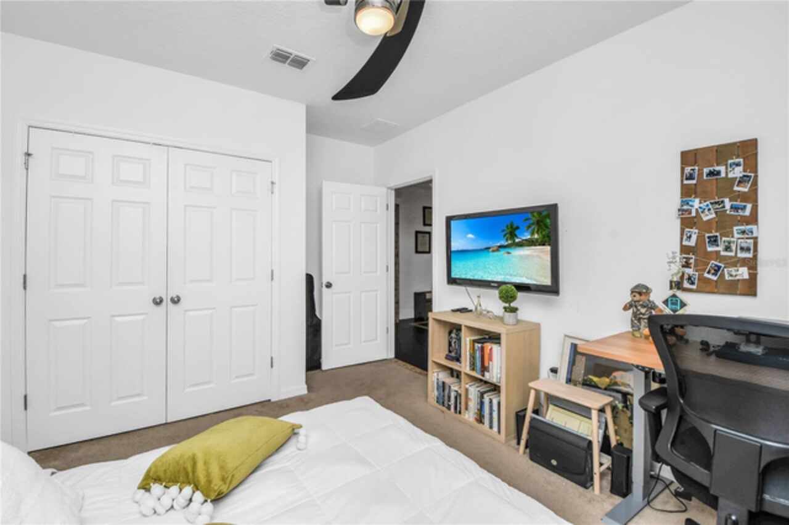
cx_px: 394
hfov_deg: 100.4
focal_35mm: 15
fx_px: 329
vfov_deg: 77.3
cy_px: 262
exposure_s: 1/100
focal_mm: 10
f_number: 7.1
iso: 100
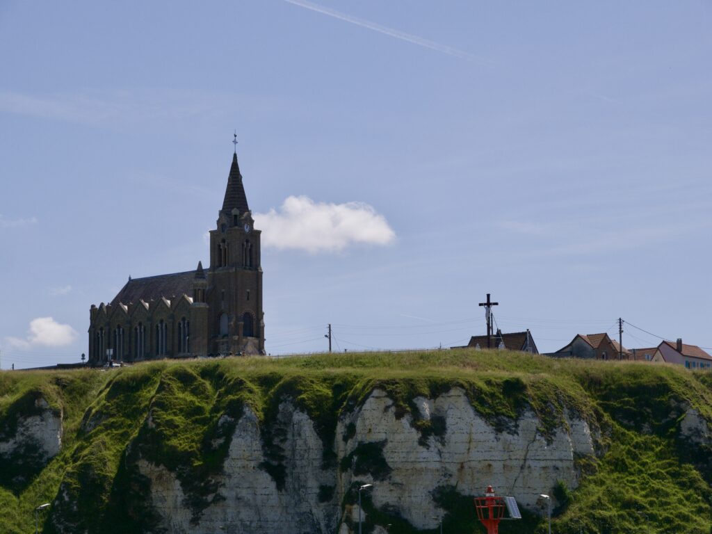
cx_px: 356
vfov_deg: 12.3
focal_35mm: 120
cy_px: 267
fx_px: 2468
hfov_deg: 16.4
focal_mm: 60
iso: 200
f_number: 9
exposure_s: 1/640
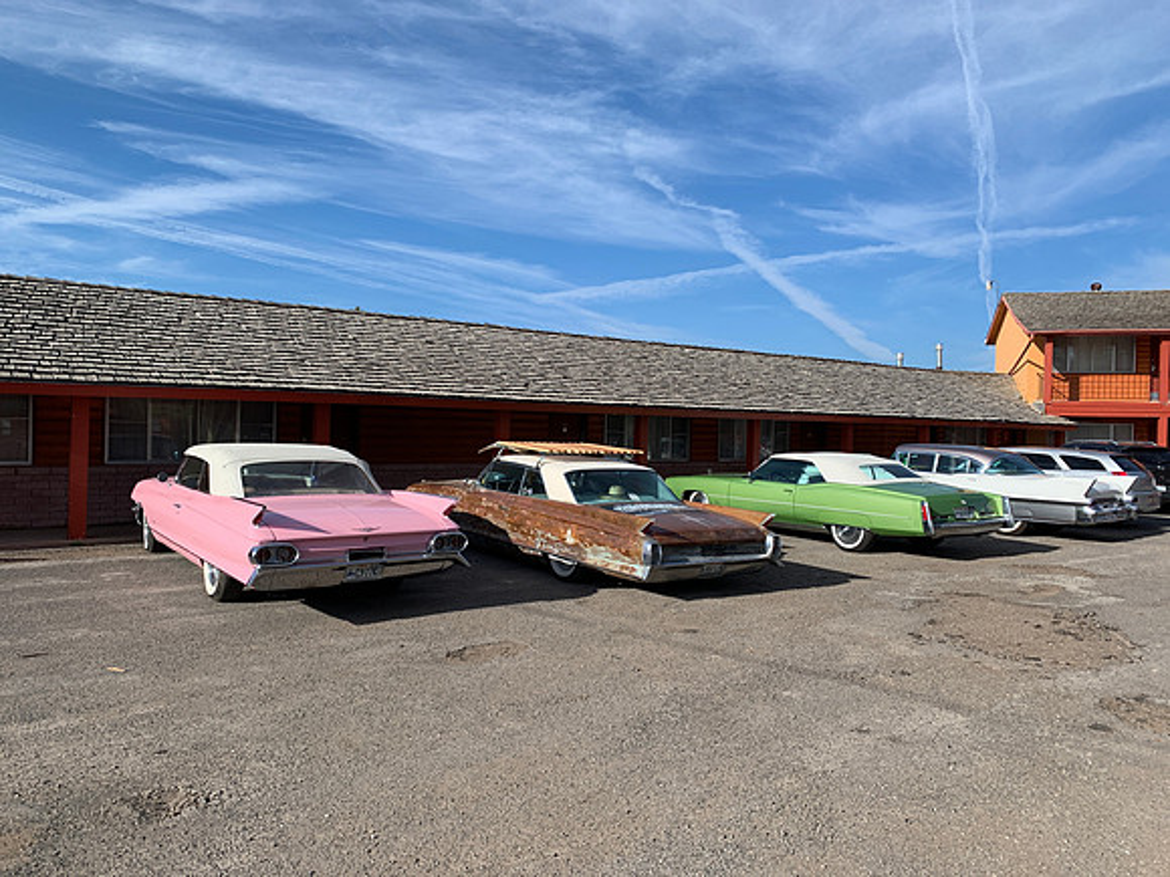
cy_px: 438
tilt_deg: -0.6
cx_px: 585
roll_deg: -2.4
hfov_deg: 67.3
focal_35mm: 26
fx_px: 879
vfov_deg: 53.1
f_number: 1.8
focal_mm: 4.25
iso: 25
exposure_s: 1/2160
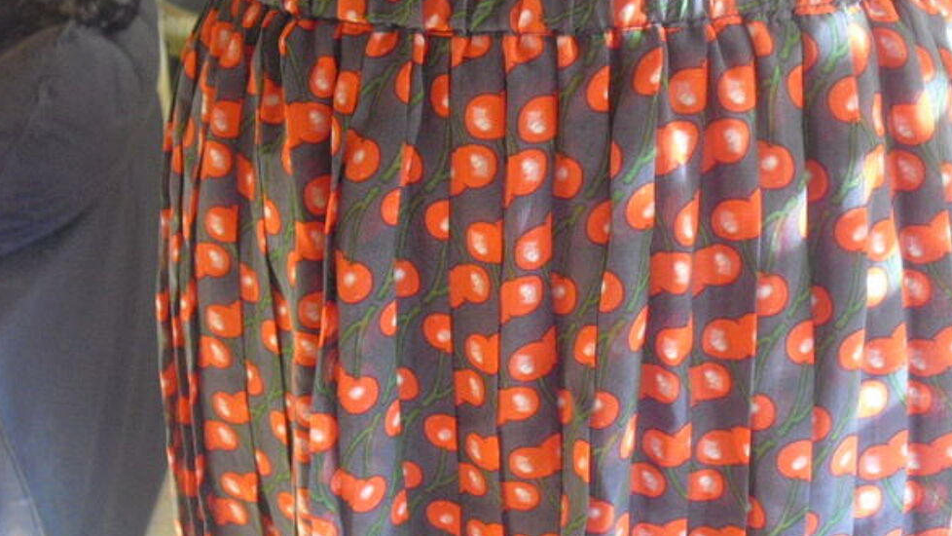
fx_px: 1237
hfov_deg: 42.1
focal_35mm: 49
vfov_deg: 24.4
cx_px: 478
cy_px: 276
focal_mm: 7.7
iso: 800
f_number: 3.4
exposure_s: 1/30
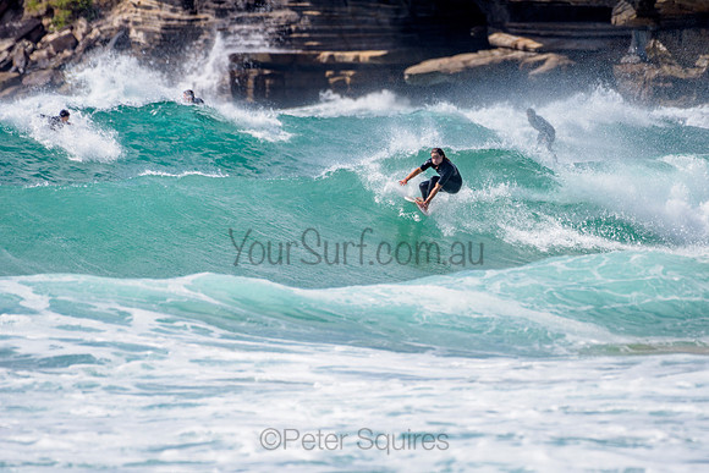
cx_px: 431
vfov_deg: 2.2
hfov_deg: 3.4
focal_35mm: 613
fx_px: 12077
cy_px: 183
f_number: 5.6
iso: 100
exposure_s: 1/2000
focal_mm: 500
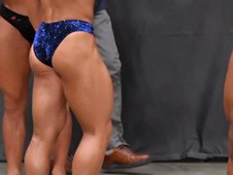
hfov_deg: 3.4
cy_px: 44
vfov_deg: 2.6
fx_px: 3911
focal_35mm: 581
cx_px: 262
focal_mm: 125
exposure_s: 1/400
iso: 6400
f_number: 5.6
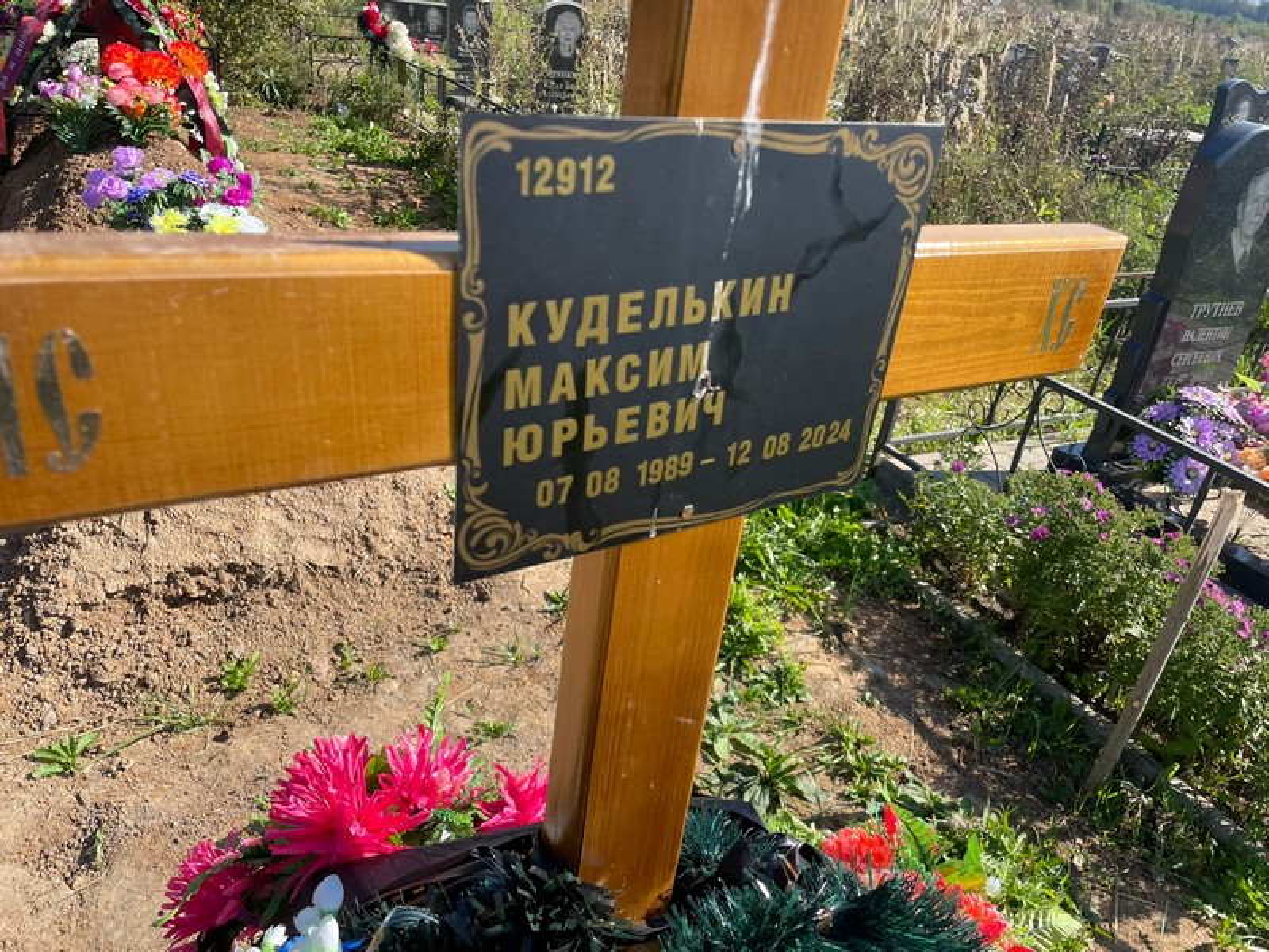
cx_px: 634
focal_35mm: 26
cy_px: 476
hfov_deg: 67.3
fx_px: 953
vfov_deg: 53.1
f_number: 1.6
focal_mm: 4.2
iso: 32
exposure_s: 1/1531
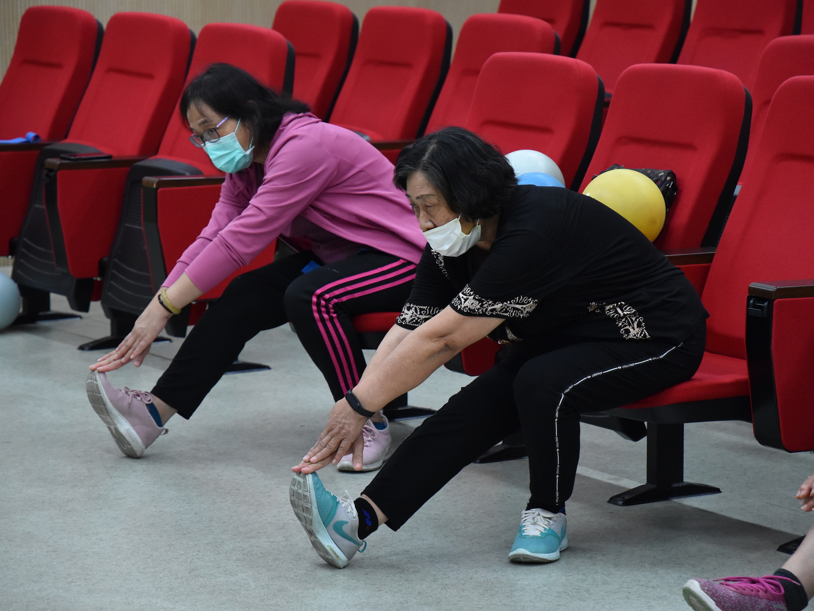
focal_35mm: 130
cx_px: 415
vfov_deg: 11.4
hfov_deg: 15.2
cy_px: 306
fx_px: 3057
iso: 2000
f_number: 4
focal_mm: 80
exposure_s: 1/250
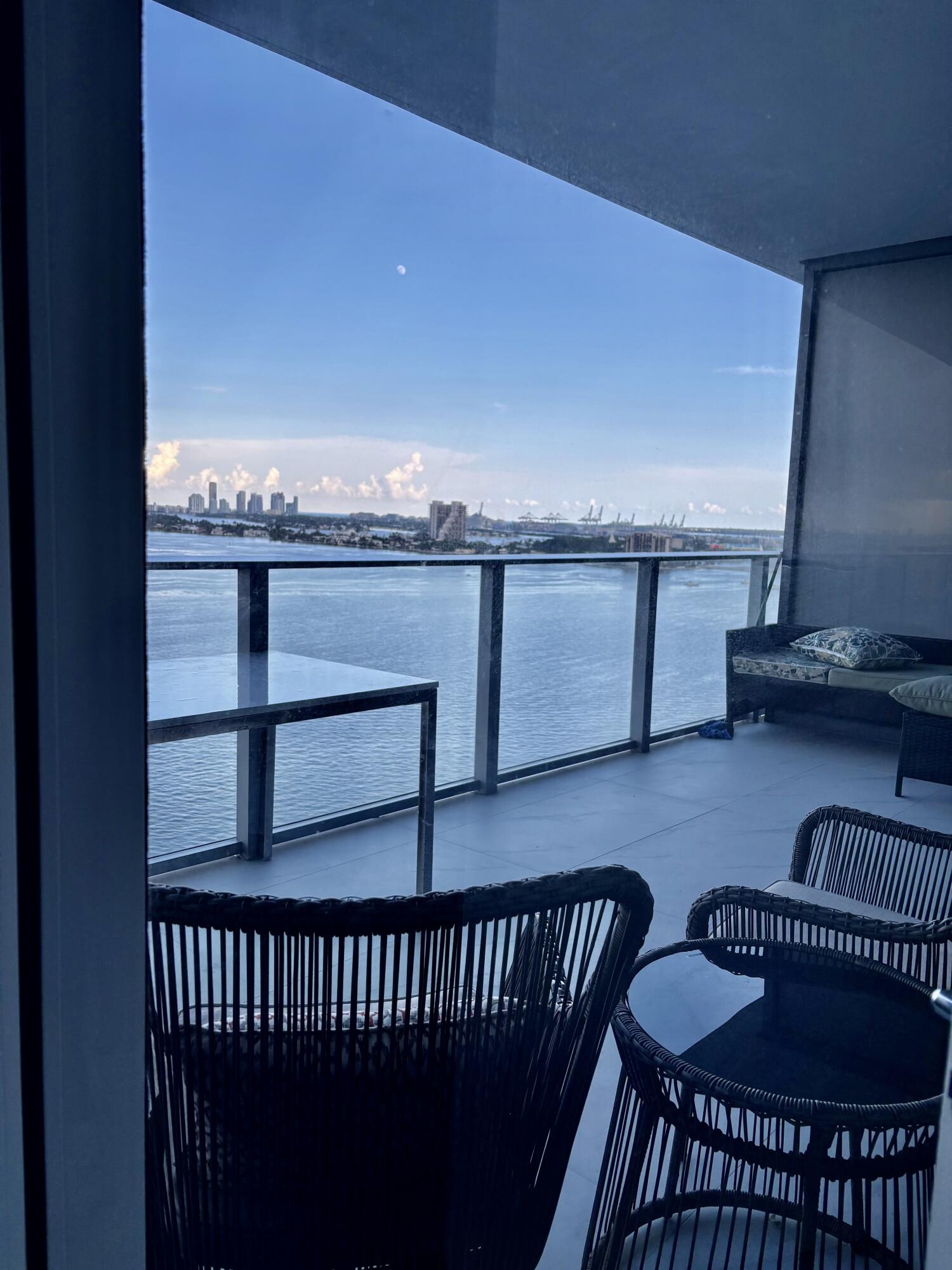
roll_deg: -1.9
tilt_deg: -5.4
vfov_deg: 67.3
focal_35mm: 26
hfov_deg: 53.1
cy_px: 635
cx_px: 476
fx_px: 953
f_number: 1.6
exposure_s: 1/527
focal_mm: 5.96
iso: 50
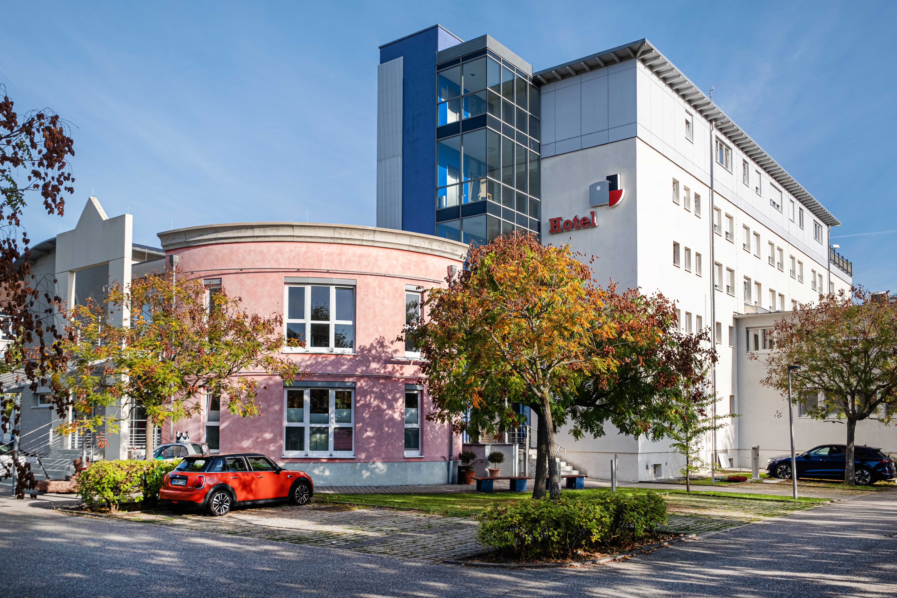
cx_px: 448
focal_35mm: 29
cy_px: 299
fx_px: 723
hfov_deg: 63.7
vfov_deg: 45.0
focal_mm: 19.1
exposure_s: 1/2000
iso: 320
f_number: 4
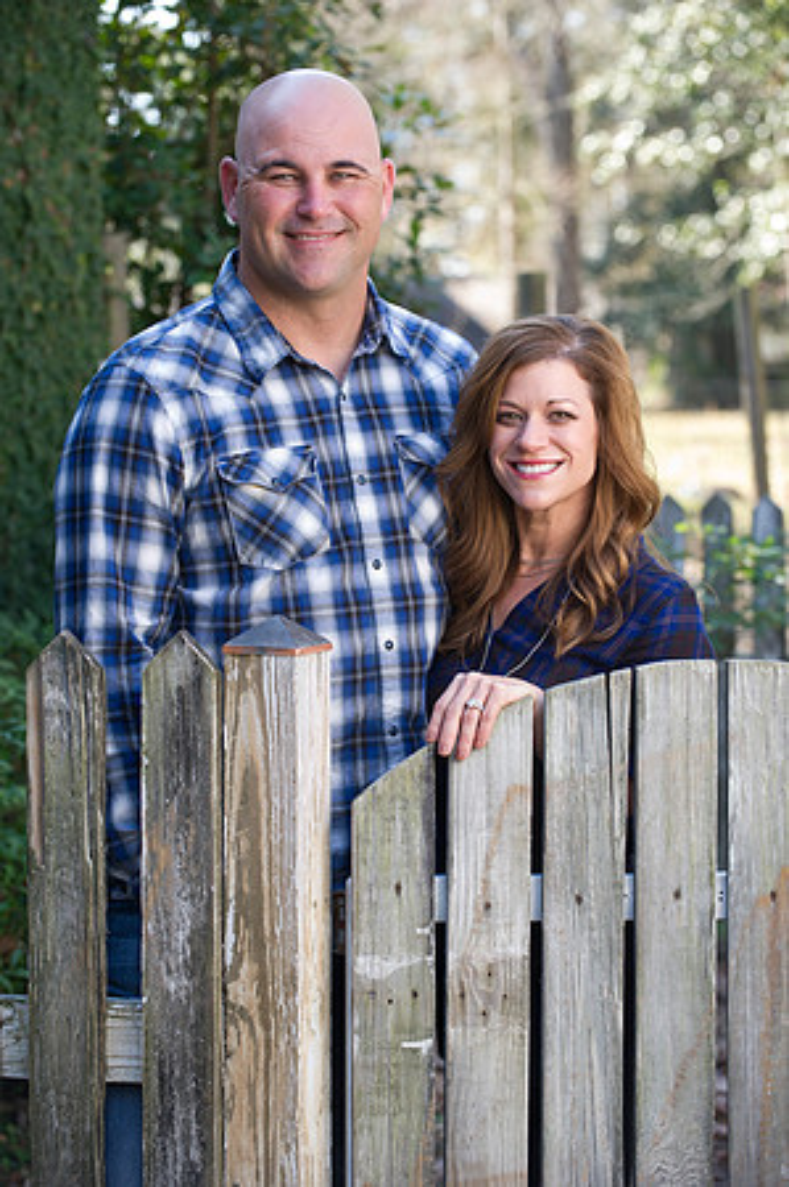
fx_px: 3624
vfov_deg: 18.6
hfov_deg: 12.4
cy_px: 594
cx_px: 394
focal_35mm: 110
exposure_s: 1/100
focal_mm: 110
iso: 400
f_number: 4.5
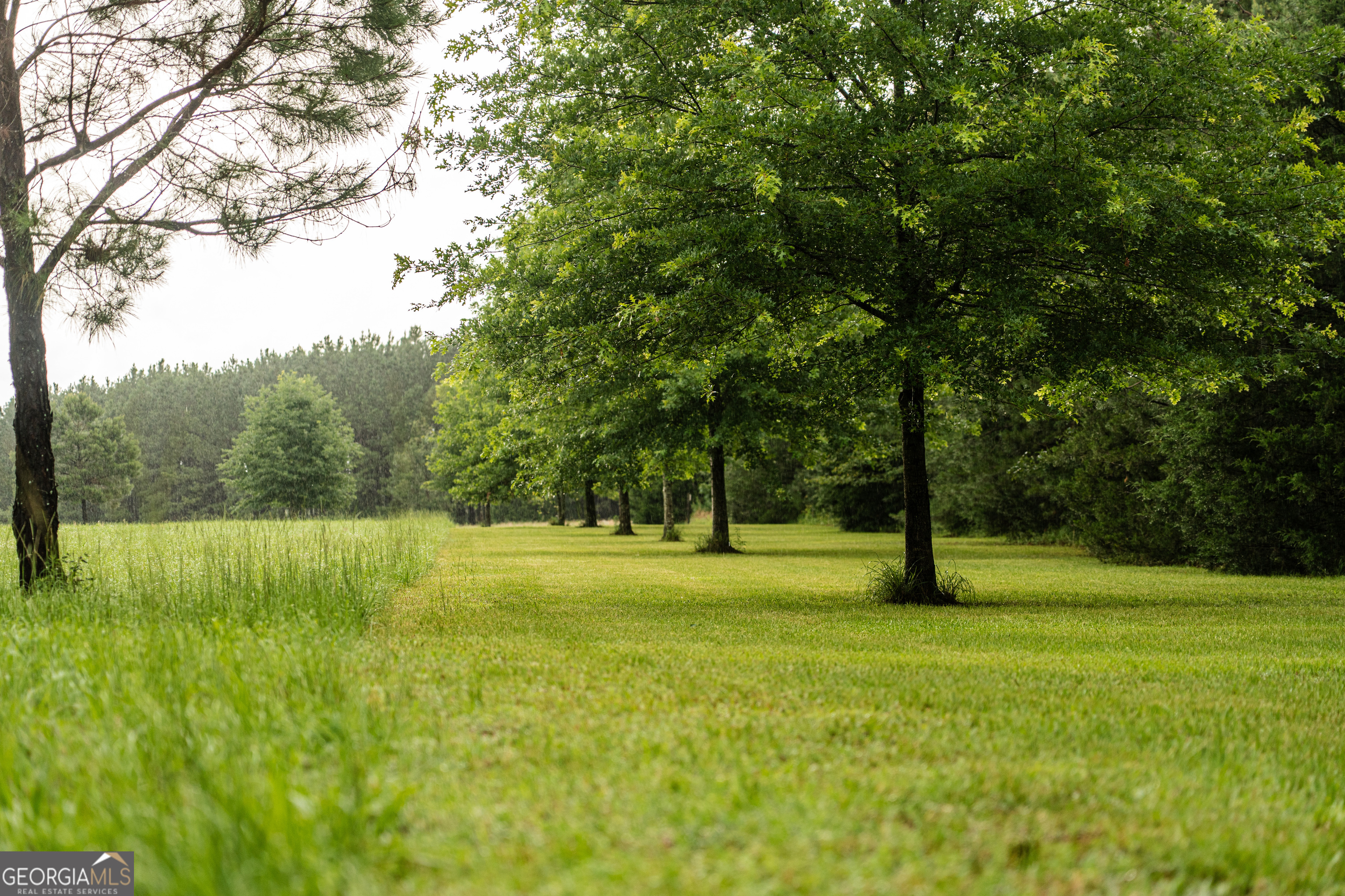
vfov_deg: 13.0
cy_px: 448
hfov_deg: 19.5
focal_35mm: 105
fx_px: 3923
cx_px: 672
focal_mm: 105
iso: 400
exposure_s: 1/160
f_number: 4
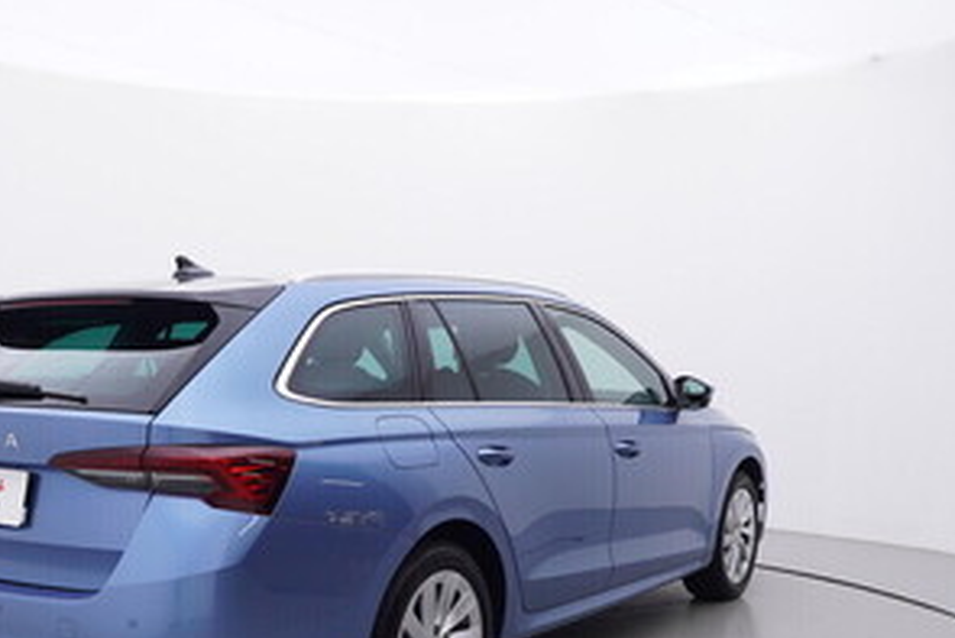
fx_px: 1113
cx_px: 384
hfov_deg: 46.2
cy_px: 526
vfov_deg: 31.0
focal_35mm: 42
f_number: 5
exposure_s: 1/80
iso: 200
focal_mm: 15
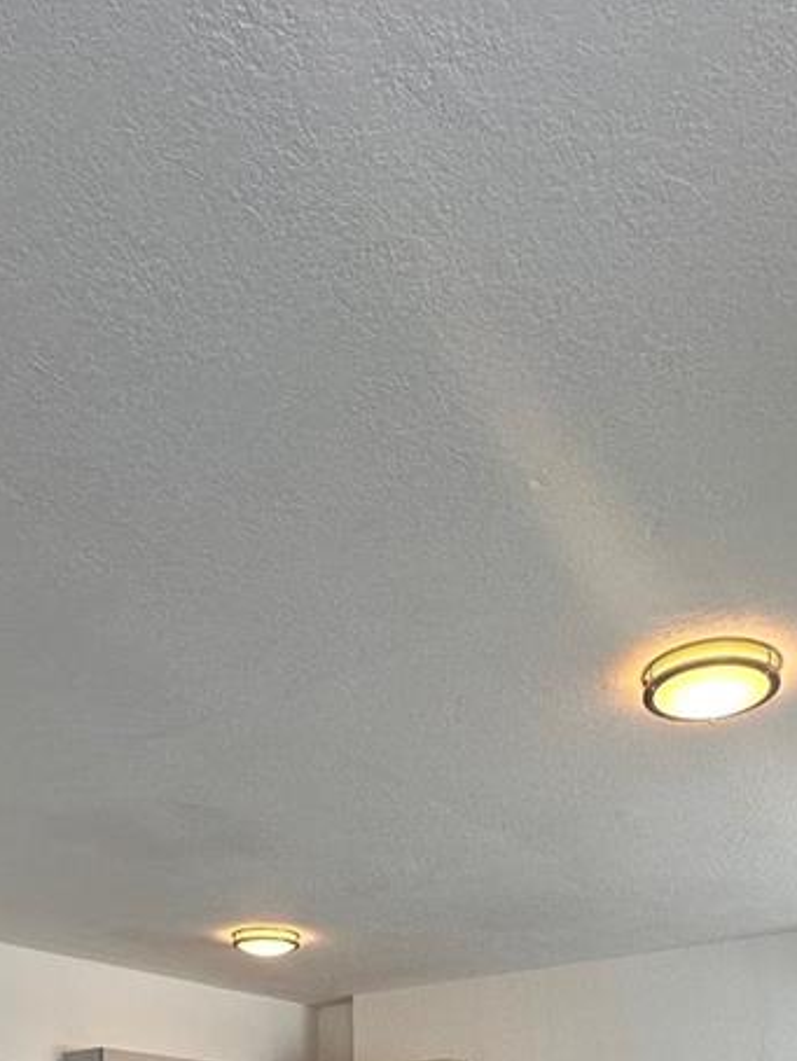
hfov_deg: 38.7
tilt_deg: -1.3
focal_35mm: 37
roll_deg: -0.6
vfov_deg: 38.8
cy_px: 1232
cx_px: 395
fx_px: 1135
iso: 125
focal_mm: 2.22
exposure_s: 1/120
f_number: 2.2
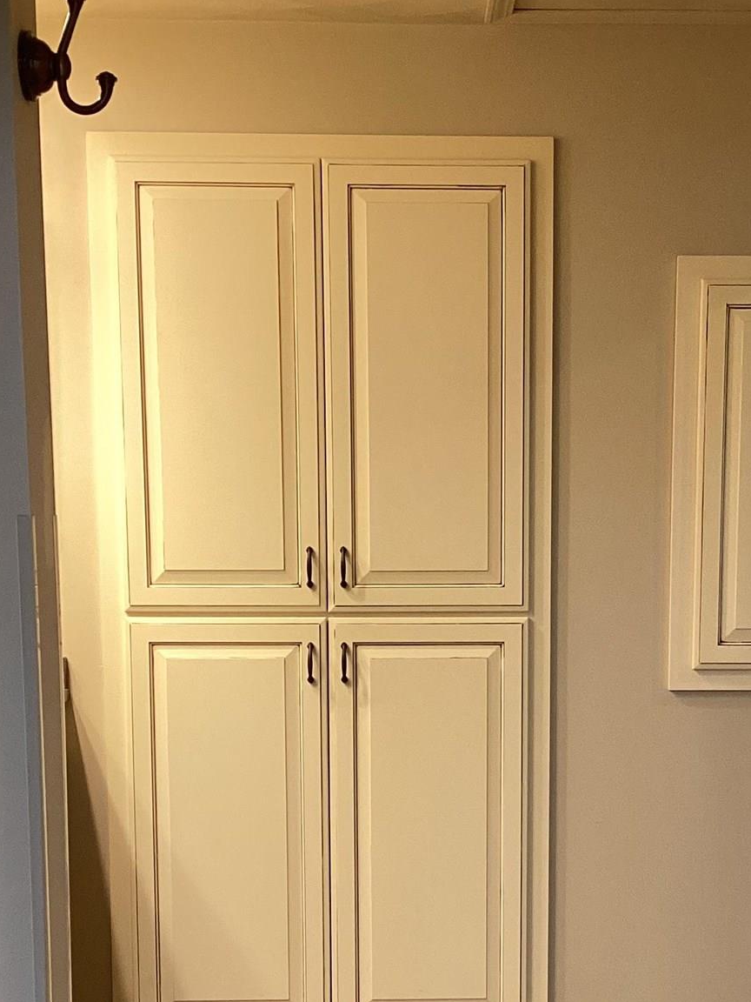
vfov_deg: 30.6
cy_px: 762
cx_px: 476
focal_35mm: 62
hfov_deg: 23.6
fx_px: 1793
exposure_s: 1/50
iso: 160
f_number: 2.4
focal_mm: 3.3
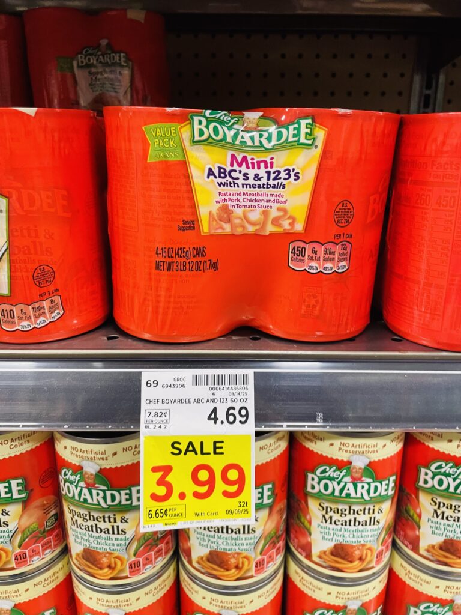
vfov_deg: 67.3
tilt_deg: -20.4
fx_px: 462
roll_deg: -0.4
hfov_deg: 53.1
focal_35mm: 26
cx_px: 230
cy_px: 308
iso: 200
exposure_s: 1/42
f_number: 1.6
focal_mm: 4.2
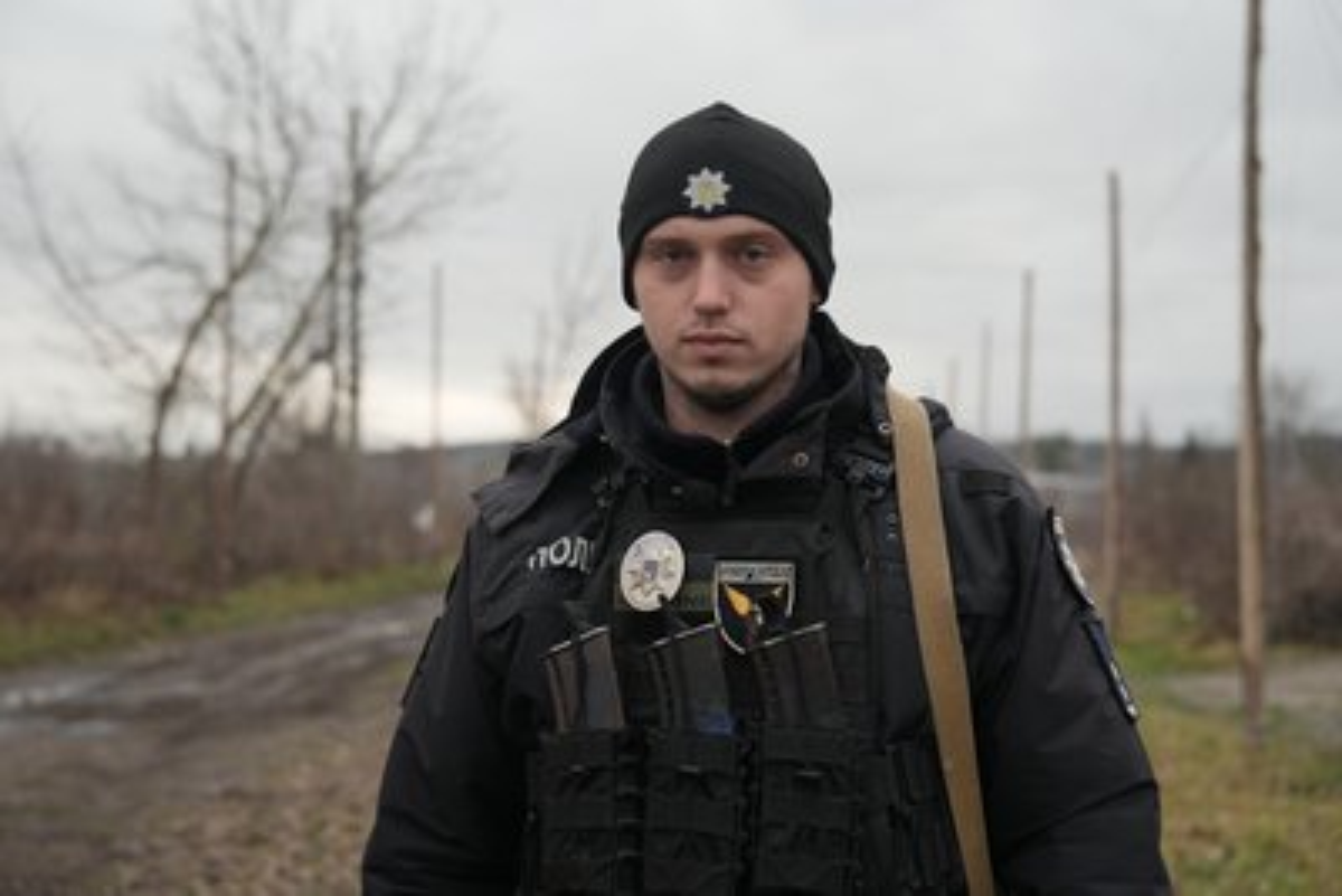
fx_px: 1641
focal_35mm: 44
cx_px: 671
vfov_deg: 30.5
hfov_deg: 44.5
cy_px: 448
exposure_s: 1/80
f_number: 2.8
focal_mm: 44
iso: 200
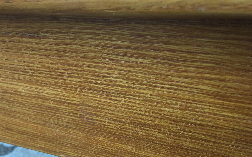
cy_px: 57
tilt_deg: -24.1
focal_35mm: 44
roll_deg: +6.8
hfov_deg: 44.4
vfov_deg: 29.1
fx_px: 302
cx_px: 79
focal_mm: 4.15
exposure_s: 1/100
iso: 25
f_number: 2.2
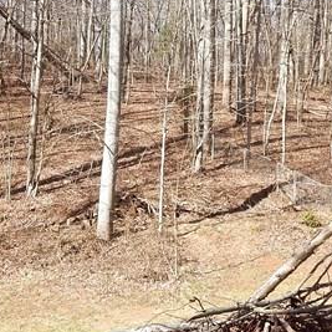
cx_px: 131
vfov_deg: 22.1
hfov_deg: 22.2
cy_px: 101
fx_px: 846
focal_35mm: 78
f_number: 3
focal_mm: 4
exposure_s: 1/640
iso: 125
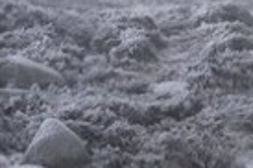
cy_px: 249
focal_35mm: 349
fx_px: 2450
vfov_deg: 3.9
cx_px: 541
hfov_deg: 5.7
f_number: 5.6
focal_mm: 35
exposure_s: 1/300
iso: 400
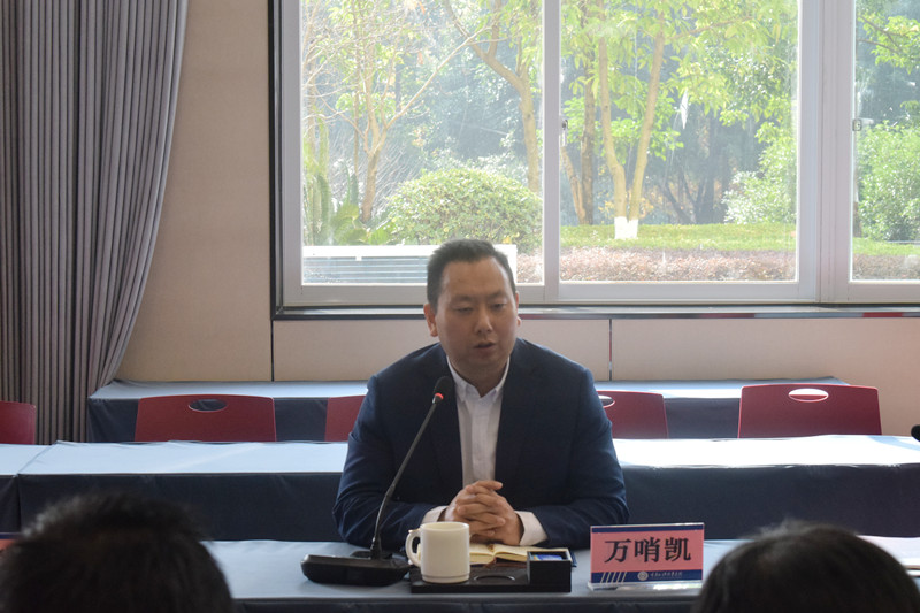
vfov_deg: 16.5
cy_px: 306
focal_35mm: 82
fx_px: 2108
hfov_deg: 24.6
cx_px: 460
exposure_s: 1/320
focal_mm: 55
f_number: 9
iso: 1600
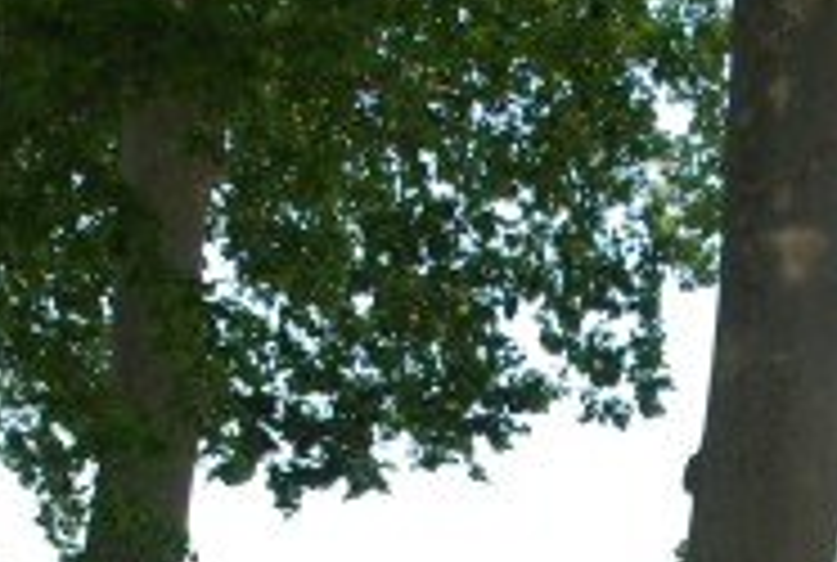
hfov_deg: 15.2
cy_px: 928
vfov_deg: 9.9
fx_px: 3123
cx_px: 554
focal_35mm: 134
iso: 100
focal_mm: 26
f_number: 4.2
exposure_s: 1/125
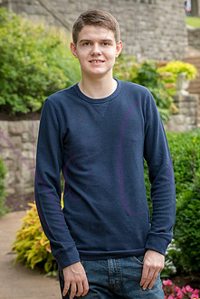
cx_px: 100
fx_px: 1132
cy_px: 113
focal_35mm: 136
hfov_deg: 10.1
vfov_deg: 15.1
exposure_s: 1/500
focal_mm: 100
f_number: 7.1
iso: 640
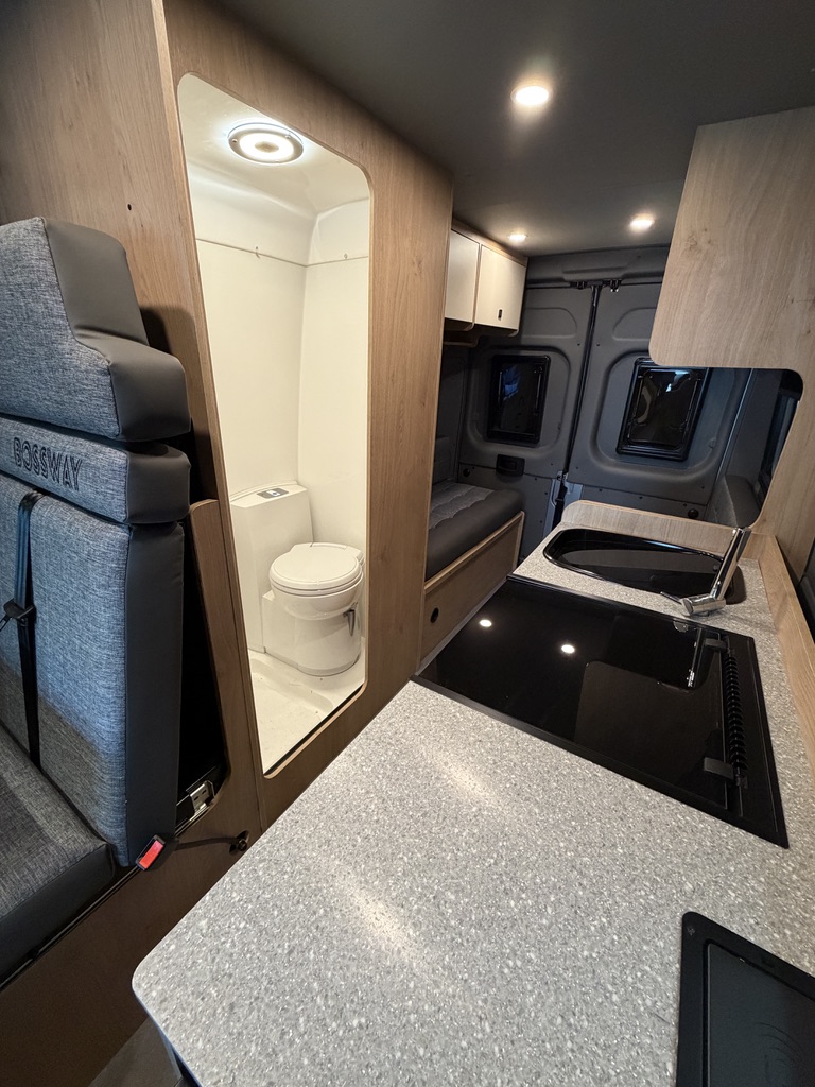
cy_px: 544
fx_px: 439
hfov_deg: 85.7
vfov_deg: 102.1
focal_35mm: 14
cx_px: 408
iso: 400
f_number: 2.2
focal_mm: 2.22
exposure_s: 1/60
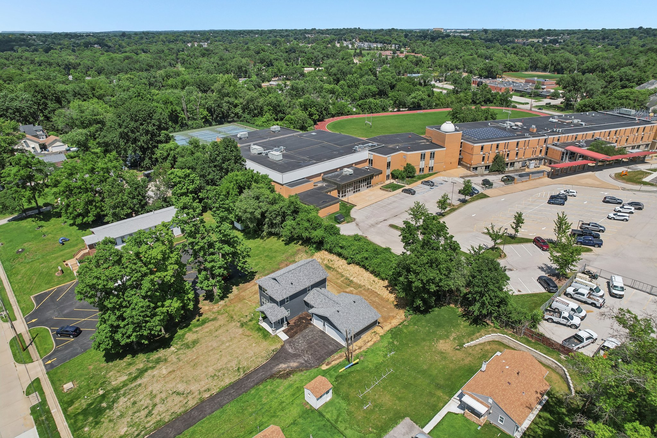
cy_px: 219
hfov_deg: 78.6
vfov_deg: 57.2
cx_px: 328
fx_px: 401
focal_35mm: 22
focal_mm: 8.4
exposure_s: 1/2500
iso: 110
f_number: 2.8
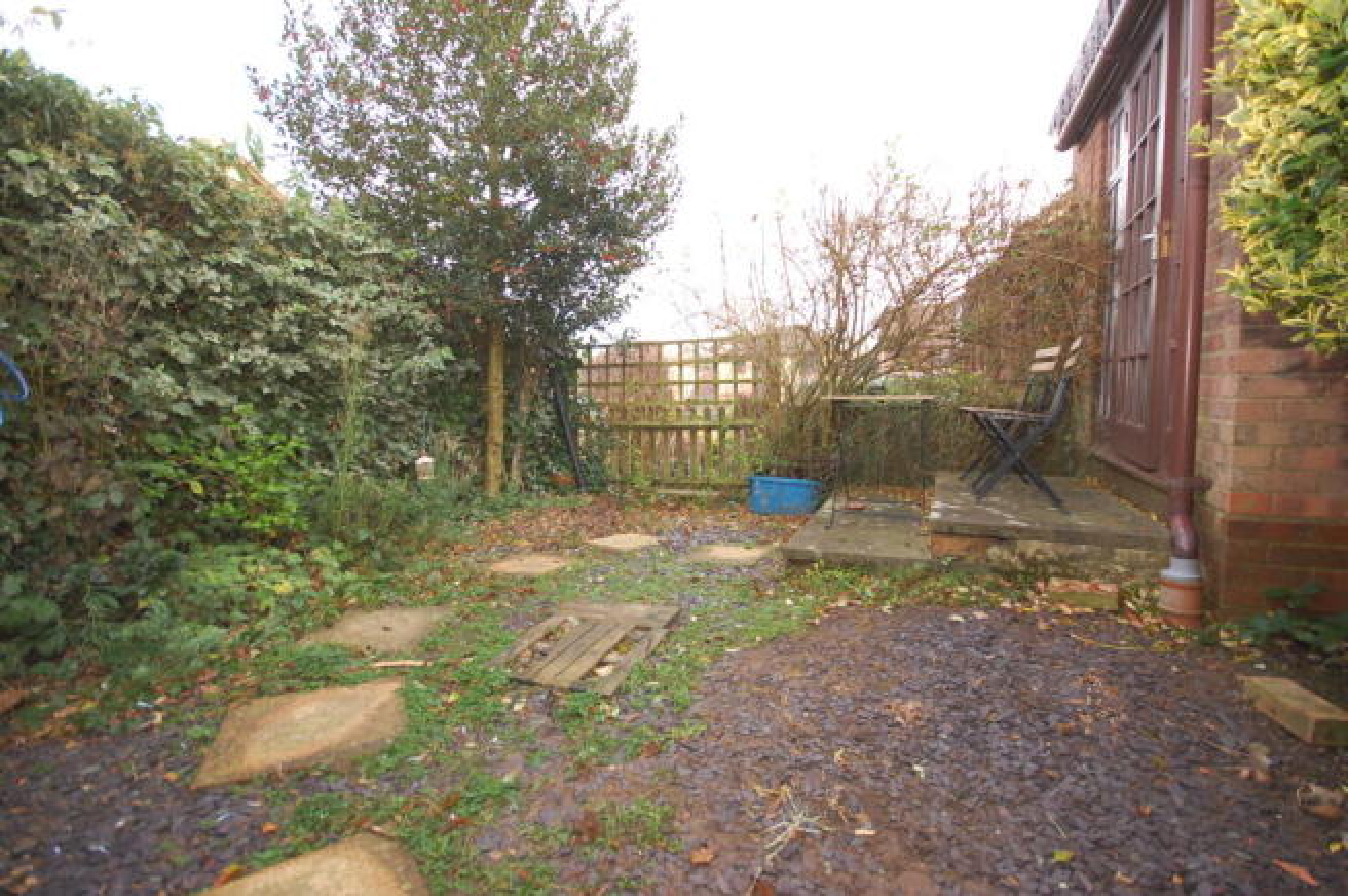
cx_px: 674
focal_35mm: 15
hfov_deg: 100.4
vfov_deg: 77.2
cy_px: 448
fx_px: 561
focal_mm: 10
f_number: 4
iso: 400
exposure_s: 1/60
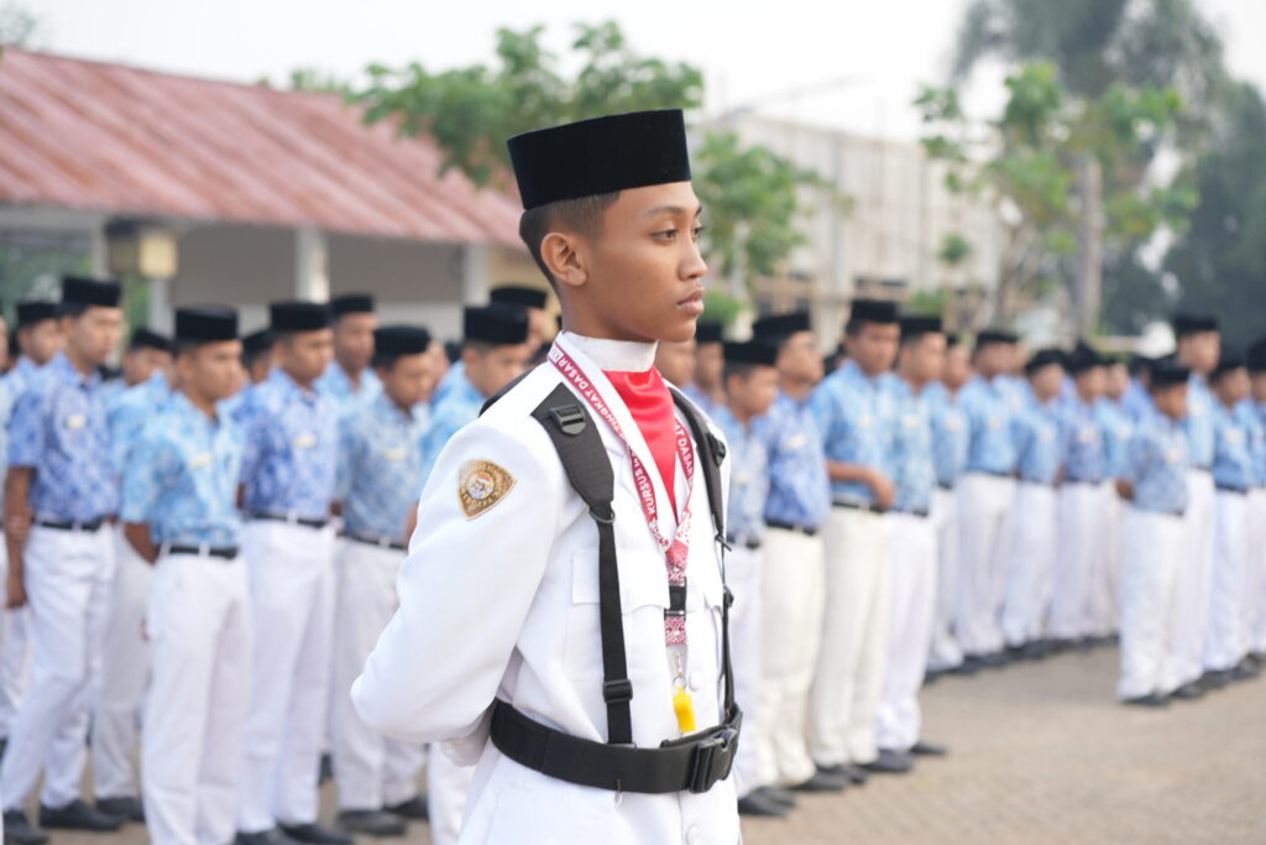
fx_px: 2989
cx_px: 633
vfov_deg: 16.1
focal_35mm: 85
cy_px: 422
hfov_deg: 23.9
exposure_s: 1/160
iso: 200
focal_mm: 85
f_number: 4.5
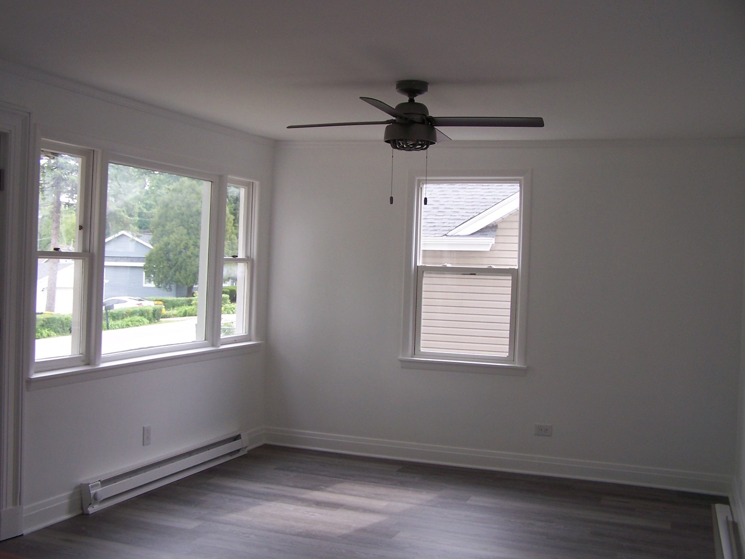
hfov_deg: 49.0
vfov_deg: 37.7
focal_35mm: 38
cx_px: 372
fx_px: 818
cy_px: 280
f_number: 2.8
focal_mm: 6.3
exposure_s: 1/125
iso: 80
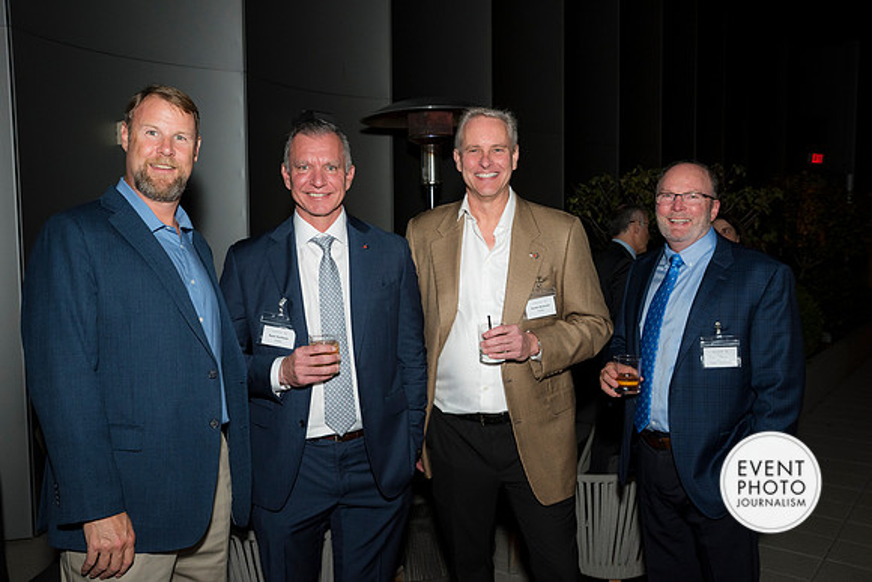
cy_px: 291
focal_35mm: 32
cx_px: 436
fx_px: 775
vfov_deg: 41.1
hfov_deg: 58.7
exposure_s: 1/125
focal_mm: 32
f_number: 5.6
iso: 1250
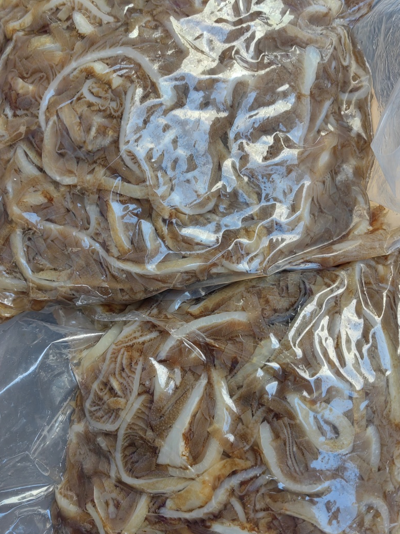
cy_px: 264
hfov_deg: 49.8
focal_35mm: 28
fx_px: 431
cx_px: 202
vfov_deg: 63.4
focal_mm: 5.54
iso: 64
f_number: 1.8
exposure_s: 1/100
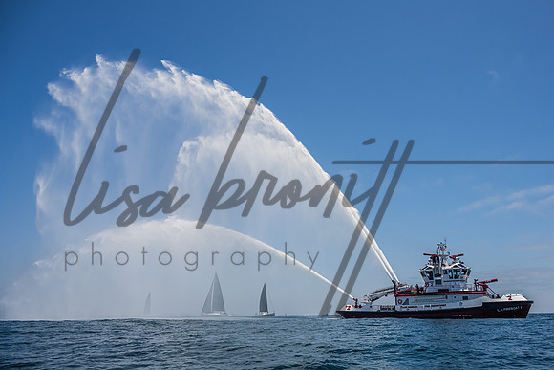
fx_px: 467
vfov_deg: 43.2
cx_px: 298
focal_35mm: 30
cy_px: 194
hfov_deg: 61.3
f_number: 8
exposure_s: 1/1600
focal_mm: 28
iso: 320
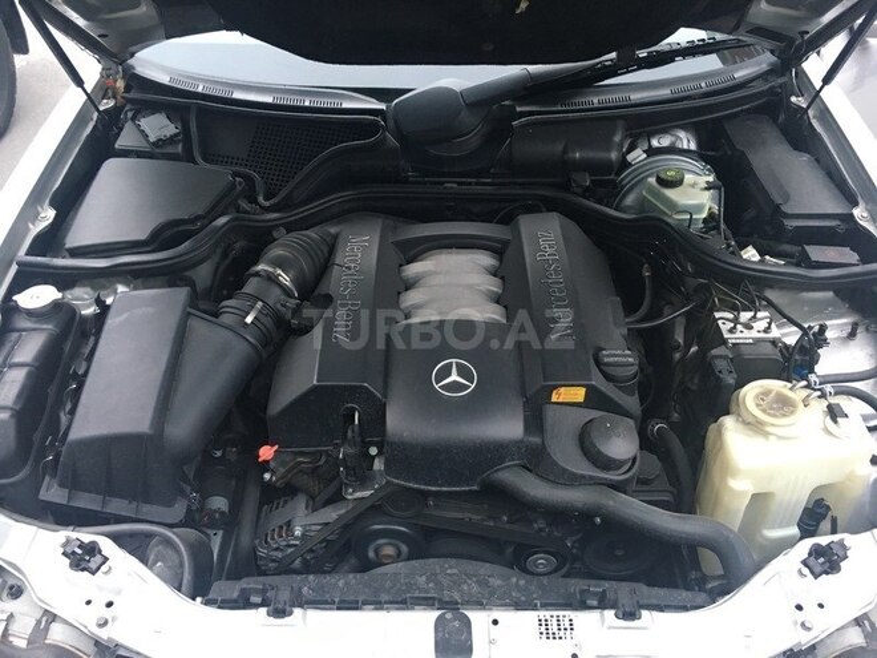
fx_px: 735
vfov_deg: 48.2
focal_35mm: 29
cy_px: 329
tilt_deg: -41.0
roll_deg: +1.3
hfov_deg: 61.7
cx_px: 438
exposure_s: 1/33
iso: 200
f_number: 2.2
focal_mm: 4.15
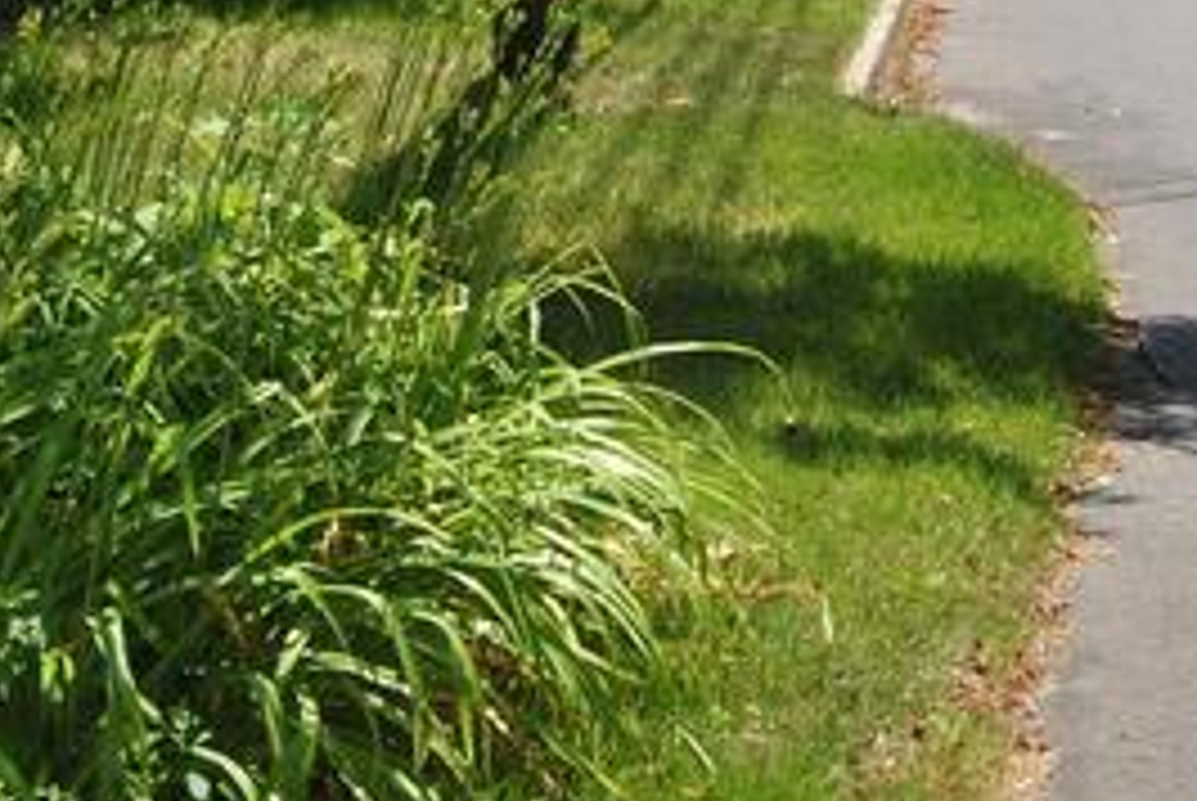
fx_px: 3462
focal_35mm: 104
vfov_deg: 12.6
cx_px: 760
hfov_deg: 19.6
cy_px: -340
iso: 100
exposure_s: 1/200
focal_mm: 18
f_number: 8
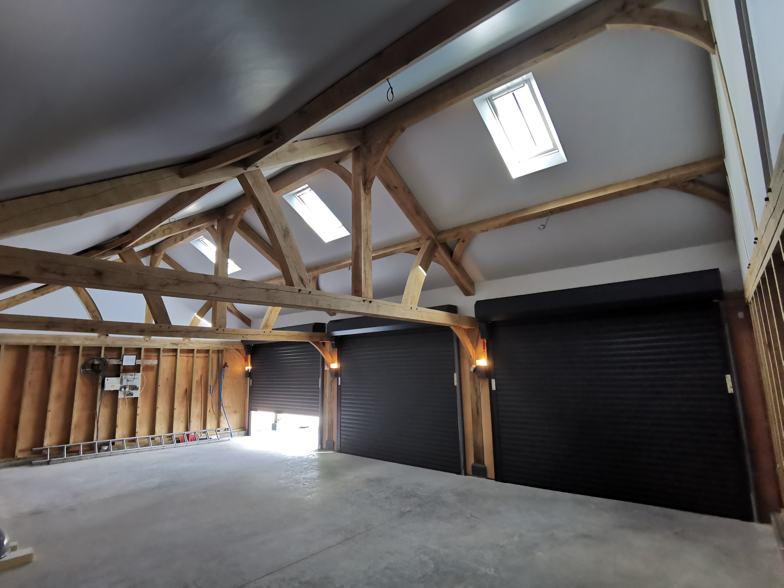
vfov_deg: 74.7
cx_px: 392
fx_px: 385
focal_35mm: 17
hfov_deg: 91.0
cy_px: 294
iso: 320
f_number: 2.2
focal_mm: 2.26
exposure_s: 1/50
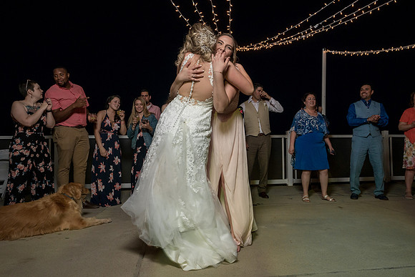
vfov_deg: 48.4
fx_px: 308
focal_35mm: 27
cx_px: 220
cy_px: 141
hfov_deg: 67.9
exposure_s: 1/100
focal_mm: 22
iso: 2000
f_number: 5.6
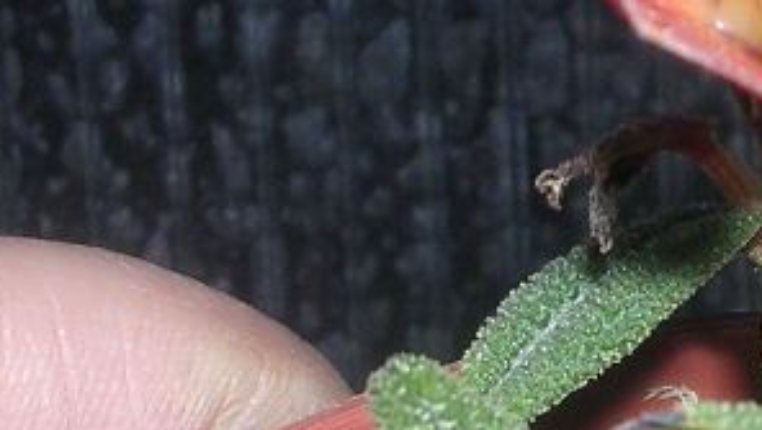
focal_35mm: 162
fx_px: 3276
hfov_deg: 13.1
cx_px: 765
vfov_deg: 7.5
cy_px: 227
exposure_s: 1/60.1
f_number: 5.9
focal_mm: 6.6
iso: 100
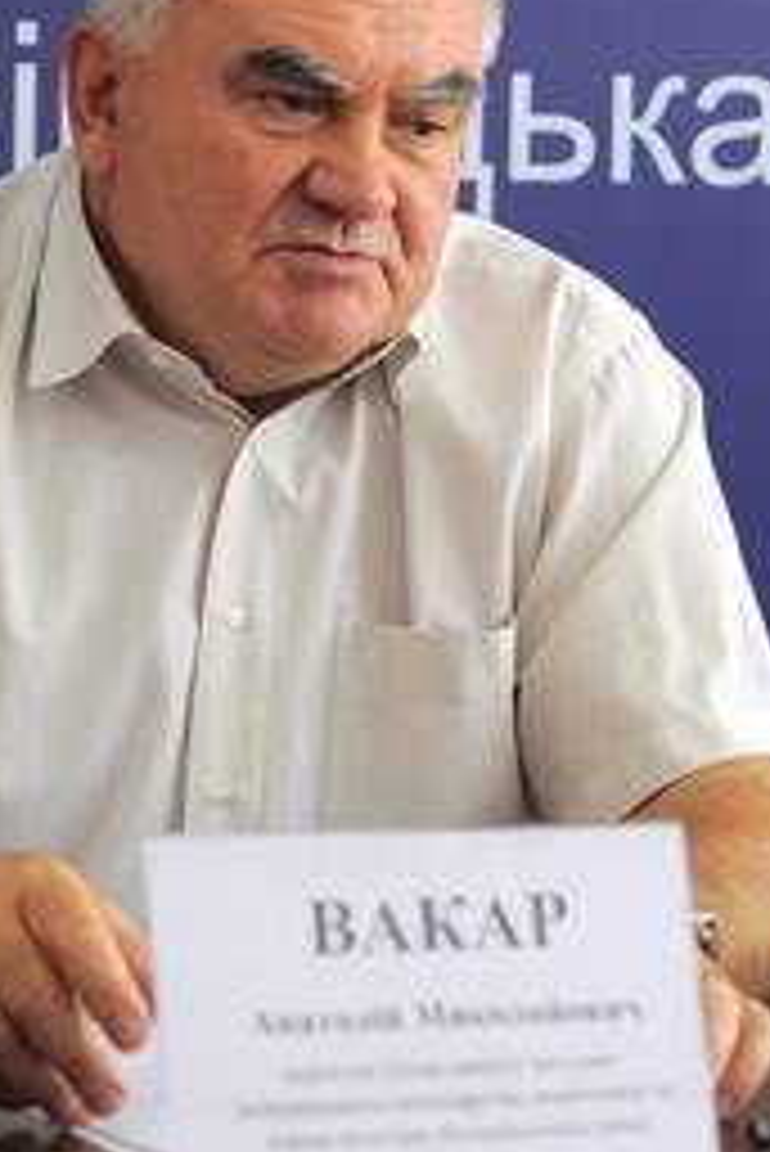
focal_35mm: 143
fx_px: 4593
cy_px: 515
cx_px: 401
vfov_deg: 14.3
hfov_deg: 9.6
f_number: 2.5
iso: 200
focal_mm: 35
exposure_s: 1/200
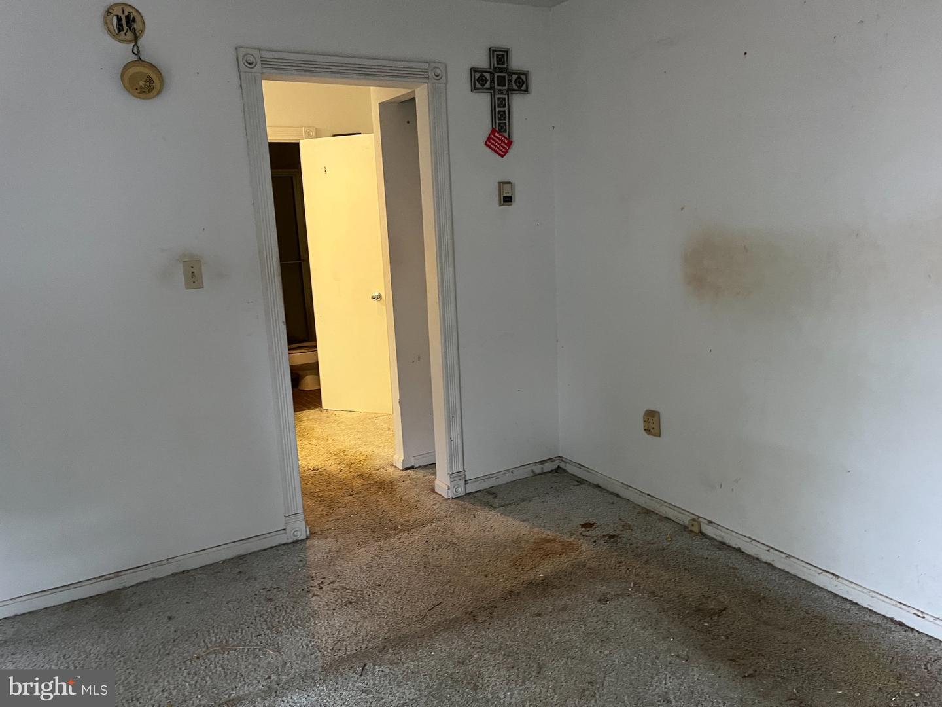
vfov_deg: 53.1
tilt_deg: -9.2
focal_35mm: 26
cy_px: 354
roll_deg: +2.7
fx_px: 708
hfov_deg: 67.3
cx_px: 471
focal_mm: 5.1
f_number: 1.6
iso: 320
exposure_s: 1/60
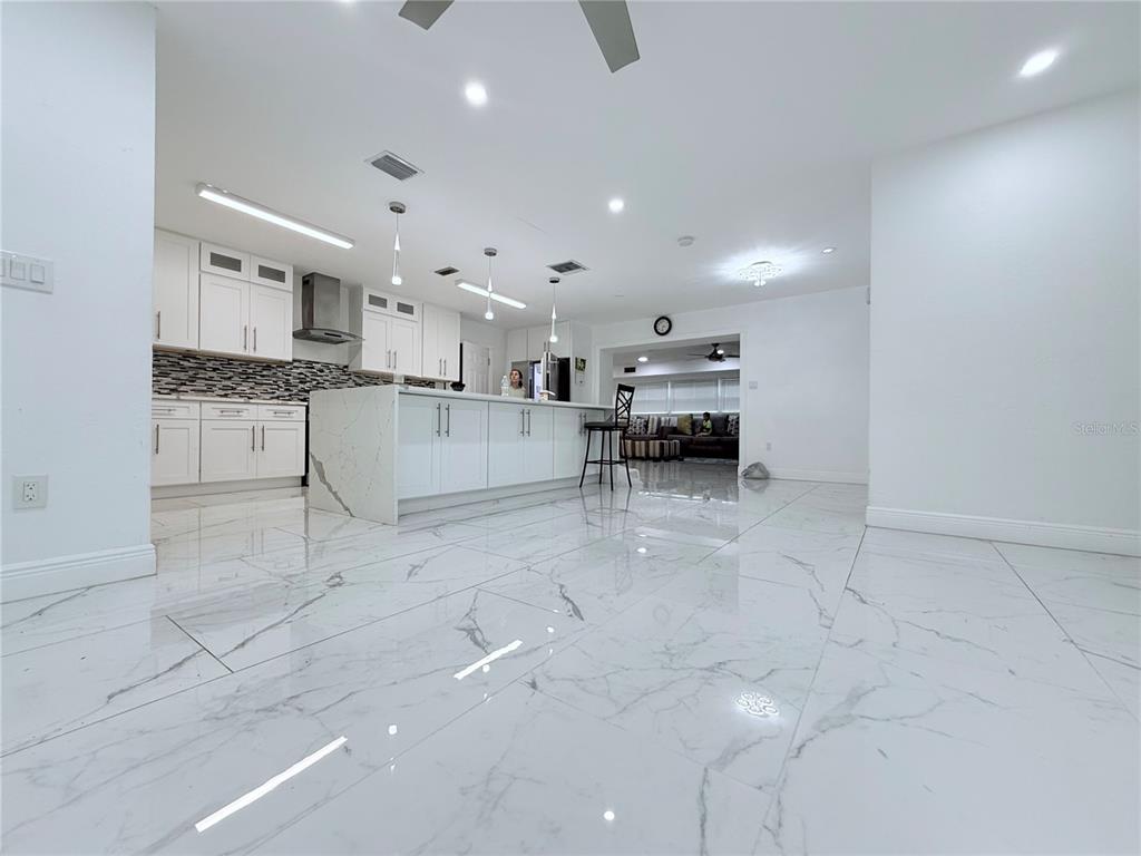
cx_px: 570
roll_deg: -0.6
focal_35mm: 14
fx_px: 461
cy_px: 428
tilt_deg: +1.0
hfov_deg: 102.1
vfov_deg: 85.7
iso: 125
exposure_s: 1/120
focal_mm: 2.22
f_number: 2.2
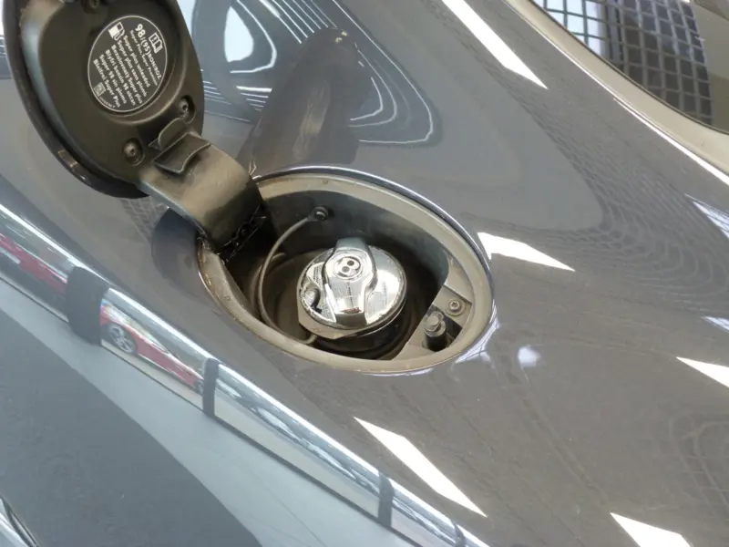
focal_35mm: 35
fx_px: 737
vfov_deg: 40.7
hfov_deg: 52.6
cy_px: 274
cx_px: 364
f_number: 3.1
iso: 200
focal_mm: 6.3
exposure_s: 1/10
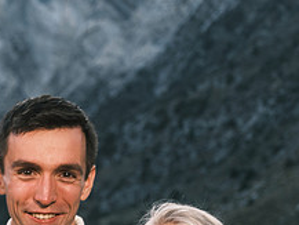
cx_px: 125
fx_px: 1659
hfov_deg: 10.3
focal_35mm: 192
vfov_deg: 7.7
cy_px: 297
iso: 400
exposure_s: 1/125
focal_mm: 64
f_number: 5.6
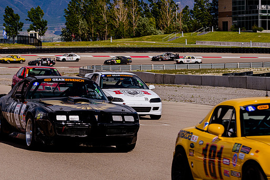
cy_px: 89
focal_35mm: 170
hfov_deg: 12.1
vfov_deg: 8.1
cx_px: 133
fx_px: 1275
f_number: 8
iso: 100
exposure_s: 1/800
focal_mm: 135
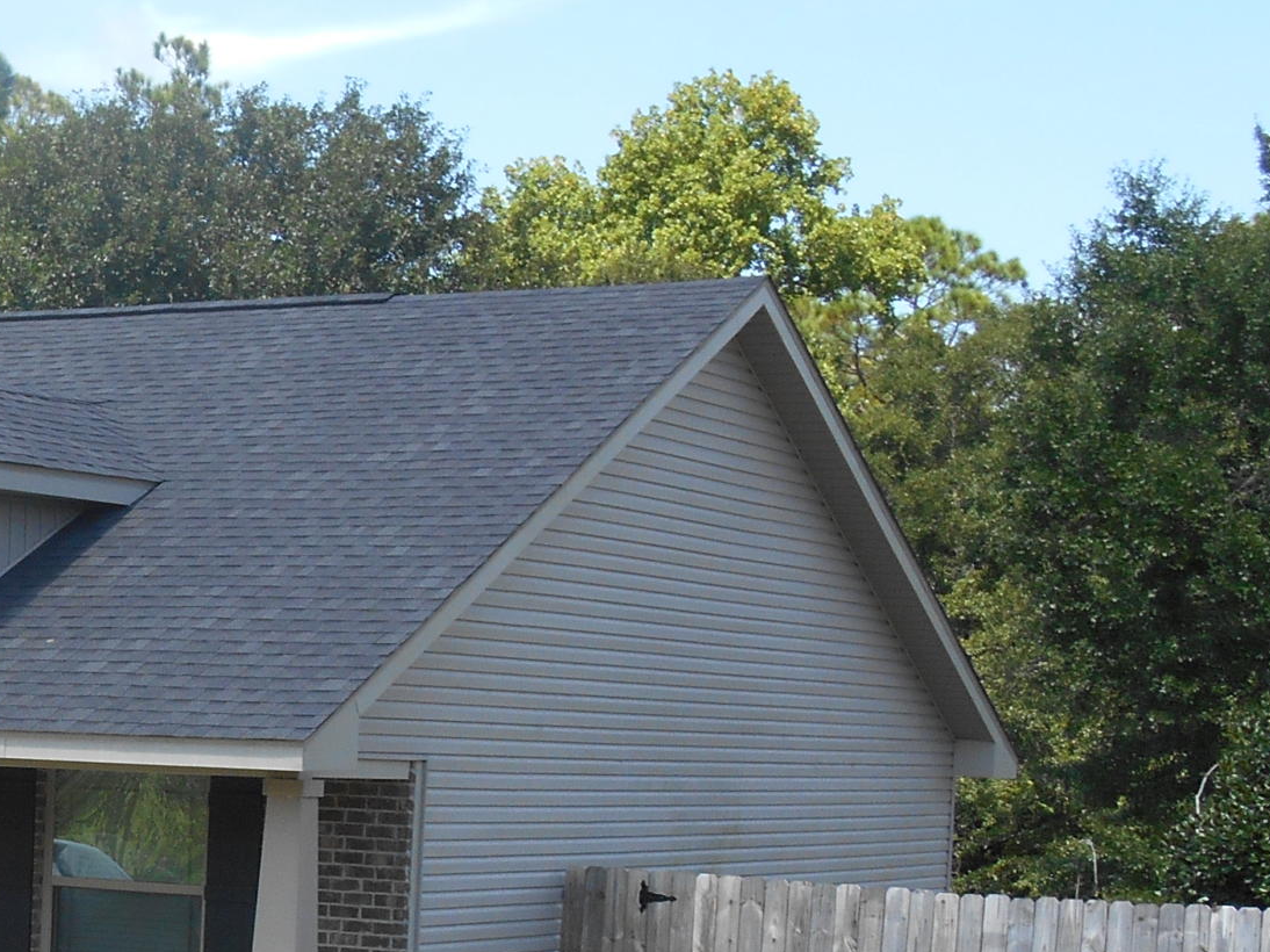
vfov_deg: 15.1
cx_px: -259
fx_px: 3521
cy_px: 1017
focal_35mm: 96
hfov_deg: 19.3
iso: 80
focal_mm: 6.3
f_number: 3.7
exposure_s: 1/320
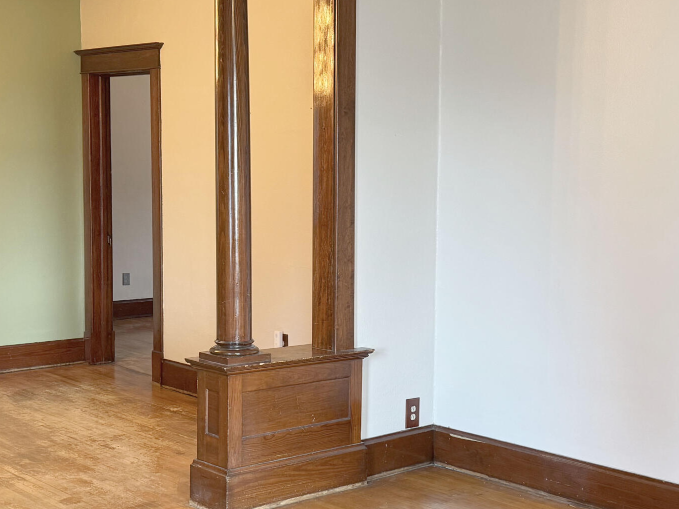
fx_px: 1040
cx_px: 364
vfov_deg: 27.5
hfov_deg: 36.1
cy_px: 279
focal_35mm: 53
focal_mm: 6.76
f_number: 1.78
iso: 250
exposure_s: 1/60
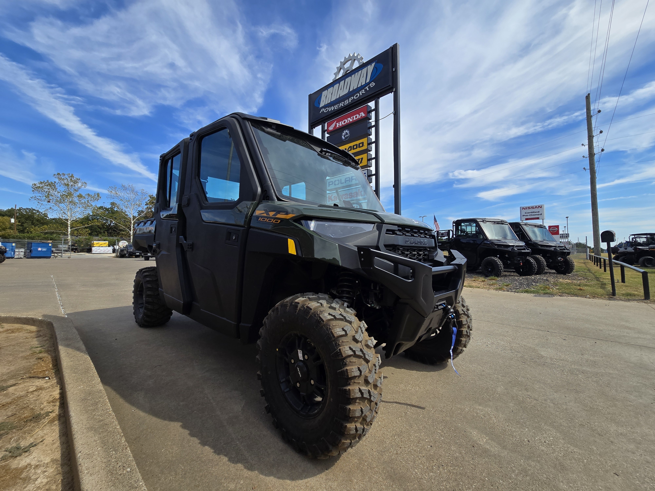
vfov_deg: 89.9
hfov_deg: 106.2
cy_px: 246
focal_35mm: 13
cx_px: 328
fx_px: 246
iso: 50
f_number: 2.2
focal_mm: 2.2
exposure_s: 1/1899
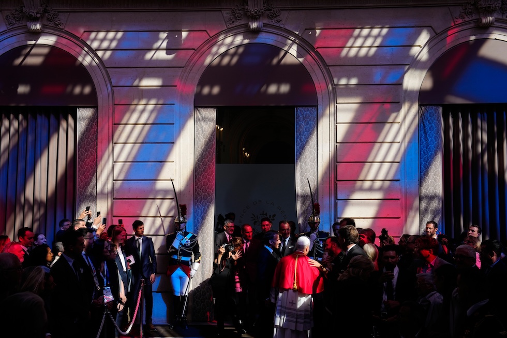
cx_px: 254
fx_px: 549
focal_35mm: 39
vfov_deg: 34.2
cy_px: 169
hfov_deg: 49.6
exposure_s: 1/800
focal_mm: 39
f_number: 6.3
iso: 320
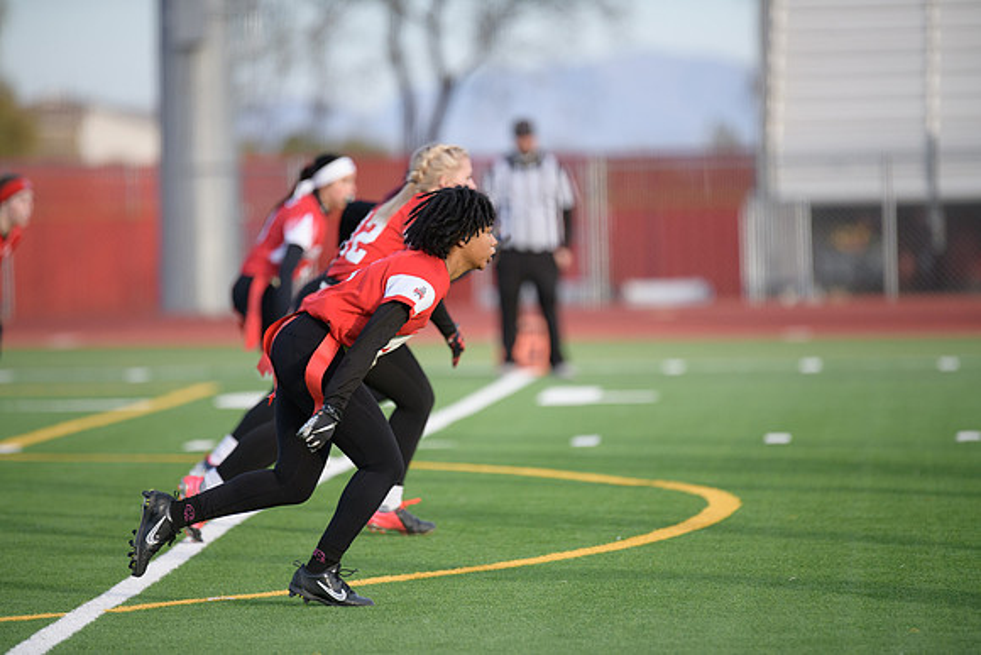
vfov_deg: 4.6
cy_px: 328
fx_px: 8177
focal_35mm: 300
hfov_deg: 6.9
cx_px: 490
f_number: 2.8
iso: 900
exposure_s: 1/3200
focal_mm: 300
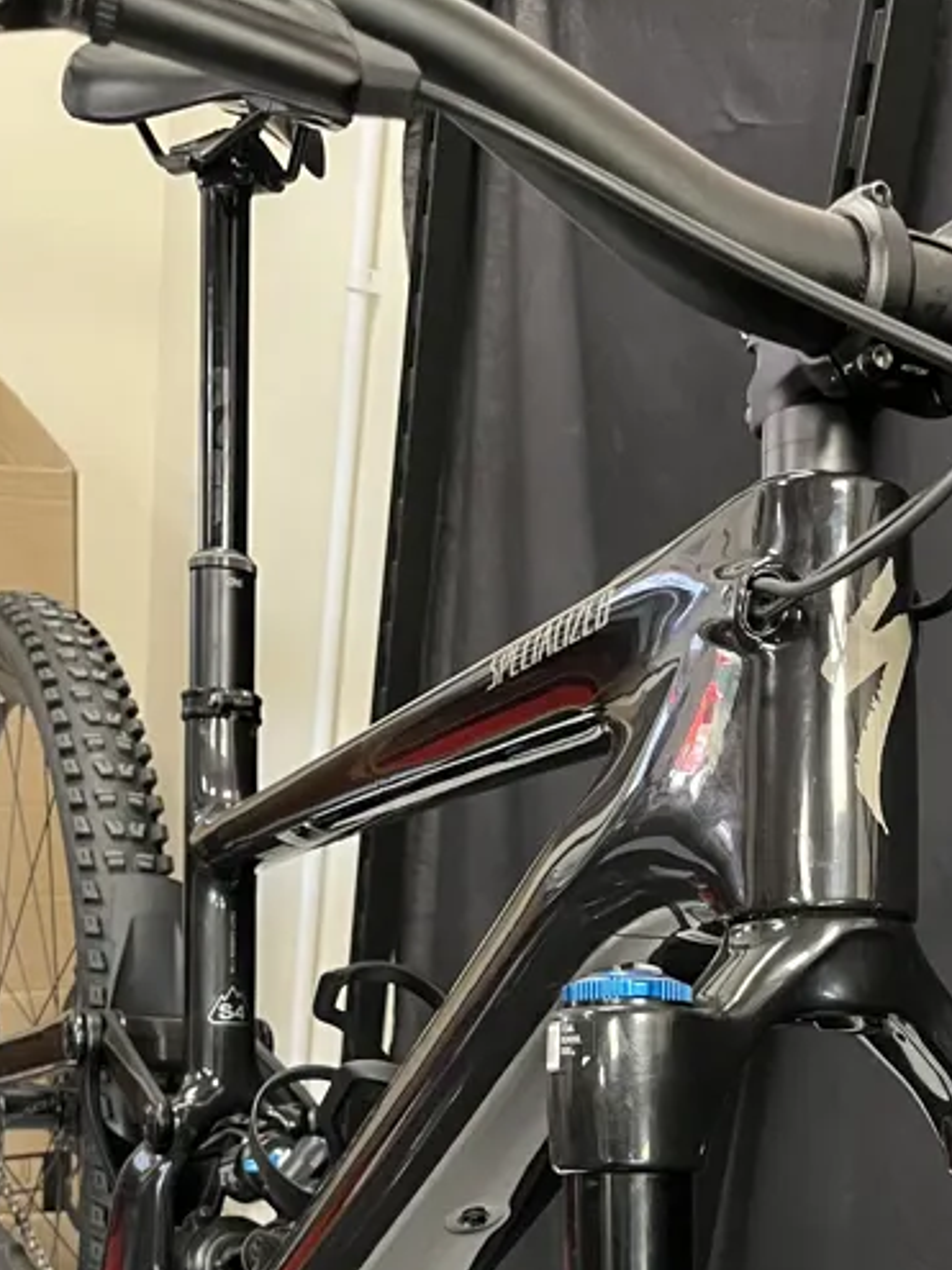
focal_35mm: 56
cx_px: 690
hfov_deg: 25.8
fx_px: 2054
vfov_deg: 31.6
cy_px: 1291
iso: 320
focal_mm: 5.1
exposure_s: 1/50
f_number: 1.6
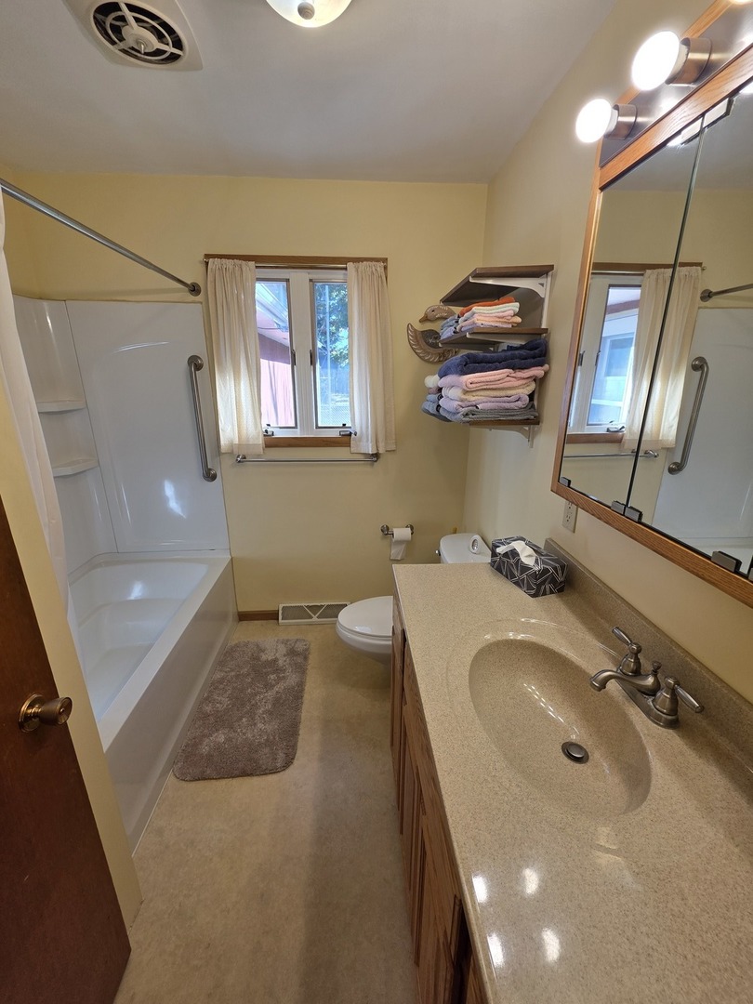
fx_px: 377
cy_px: 502
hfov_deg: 89.9
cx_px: 376
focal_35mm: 13
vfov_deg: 106.2
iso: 50
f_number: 1.9
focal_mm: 2.2
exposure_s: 1/120
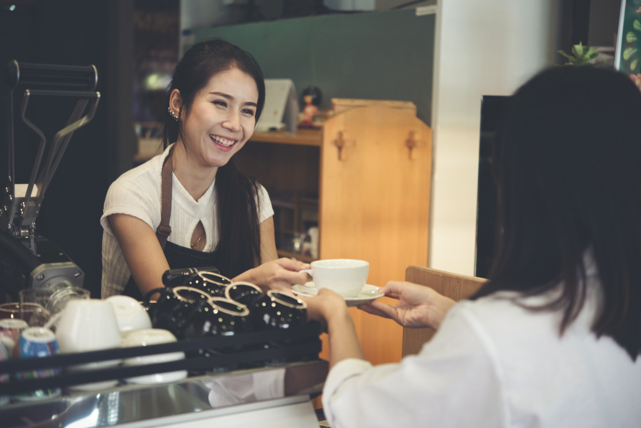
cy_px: 214
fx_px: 1068
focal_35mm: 60
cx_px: 320
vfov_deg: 22.6
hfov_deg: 33.4
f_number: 2.8
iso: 400
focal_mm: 60
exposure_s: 1/60
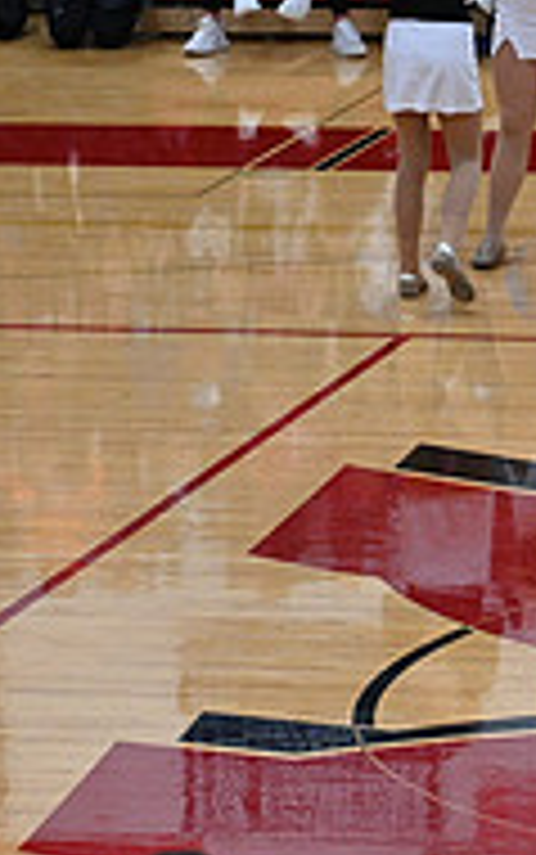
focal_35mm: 295
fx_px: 6884
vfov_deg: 7.1
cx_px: 1257
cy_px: 497
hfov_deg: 4.4
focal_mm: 95
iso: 4000
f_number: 4
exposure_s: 1/400
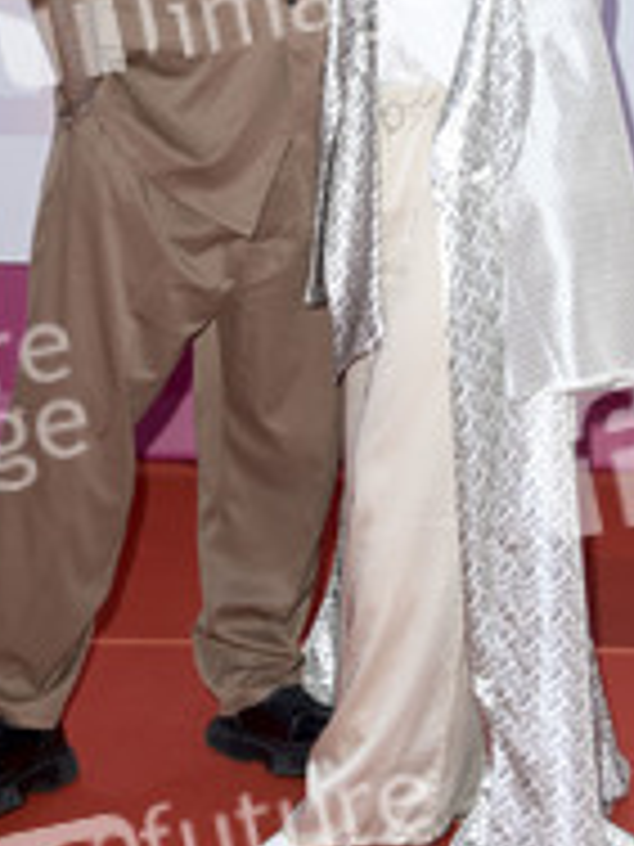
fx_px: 2247
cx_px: 346
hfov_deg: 16.1
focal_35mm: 92
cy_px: 207
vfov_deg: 21.1
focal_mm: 45
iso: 400
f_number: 6.3
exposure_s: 1/250
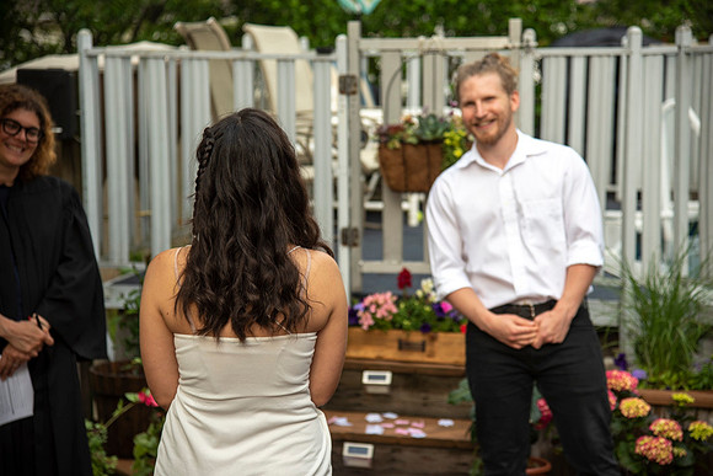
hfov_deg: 23.9
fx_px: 1684
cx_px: 356
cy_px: 238
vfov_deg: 16.1
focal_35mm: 85
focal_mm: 85
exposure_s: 1/200
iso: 100
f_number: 4
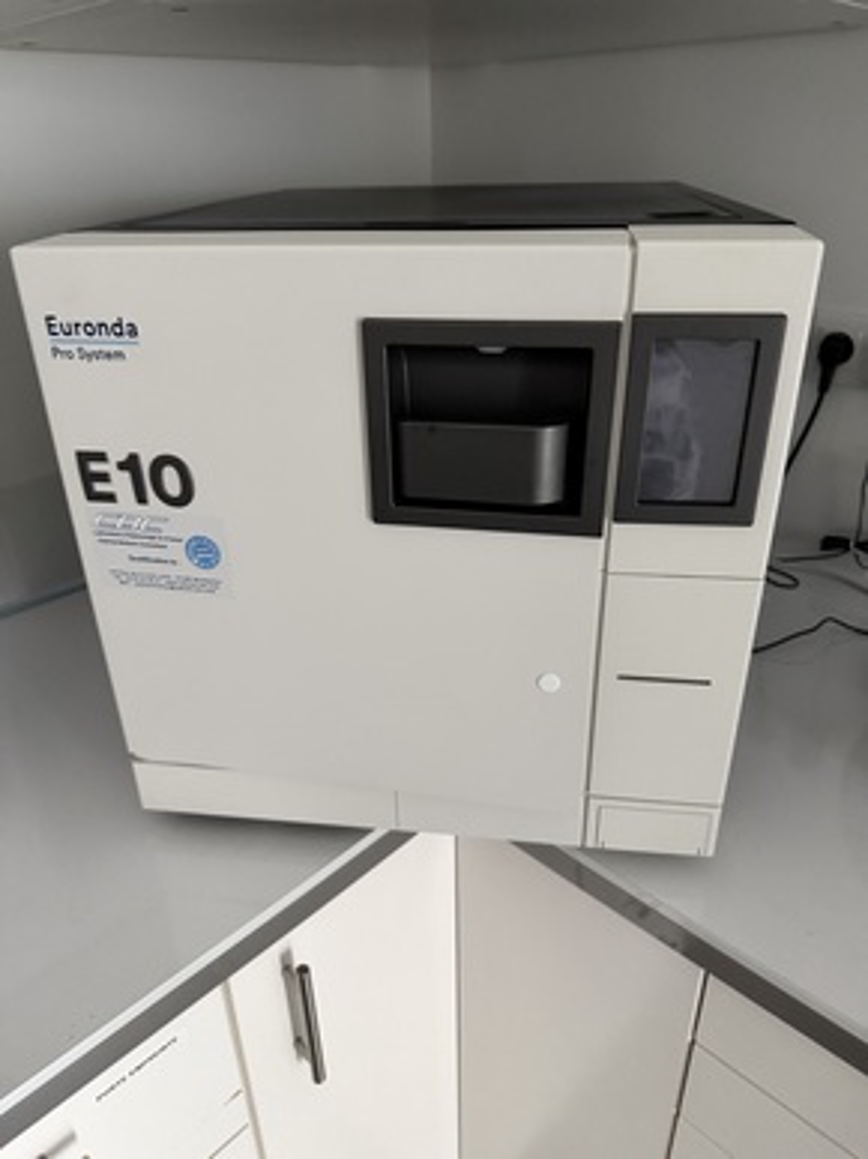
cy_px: 580
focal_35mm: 24
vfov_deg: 71.6
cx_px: 434
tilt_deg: -27.3
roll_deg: +0.4
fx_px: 803
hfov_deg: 56.8
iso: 800
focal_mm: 6.76
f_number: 1.78
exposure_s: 1/49
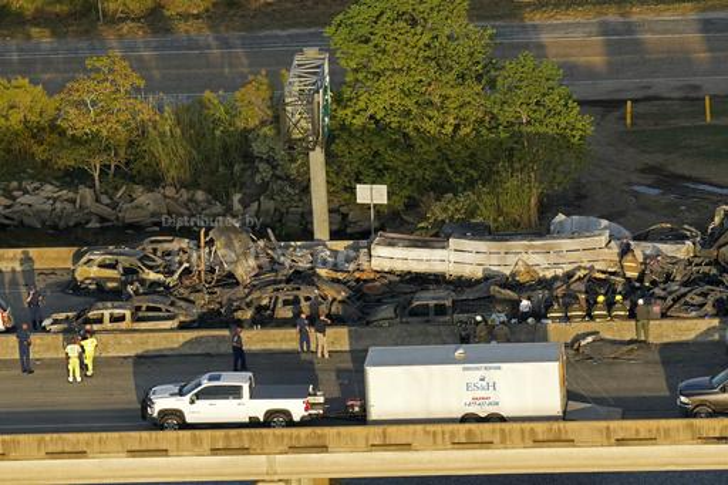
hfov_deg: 3.4
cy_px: 242
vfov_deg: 2.3
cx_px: 364
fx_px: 12129
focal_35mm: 600
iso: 640
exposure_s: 1/2500
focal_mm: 400
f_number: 4.5
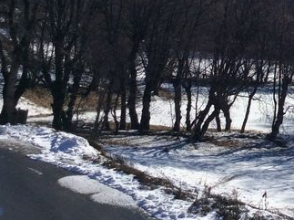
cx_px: 358
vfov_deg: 14.3
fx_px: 839
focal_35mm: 99
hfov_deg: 18.7
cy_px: -63
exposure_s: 1/2604
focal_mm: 3.3
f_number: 2.4
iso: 32
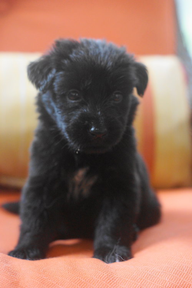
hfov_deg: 18.2
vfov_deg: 27.0
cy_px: 144
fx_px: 600
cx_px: 96
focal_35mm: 75
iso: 1600
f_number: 2.2
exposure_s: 1/80
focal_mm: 50
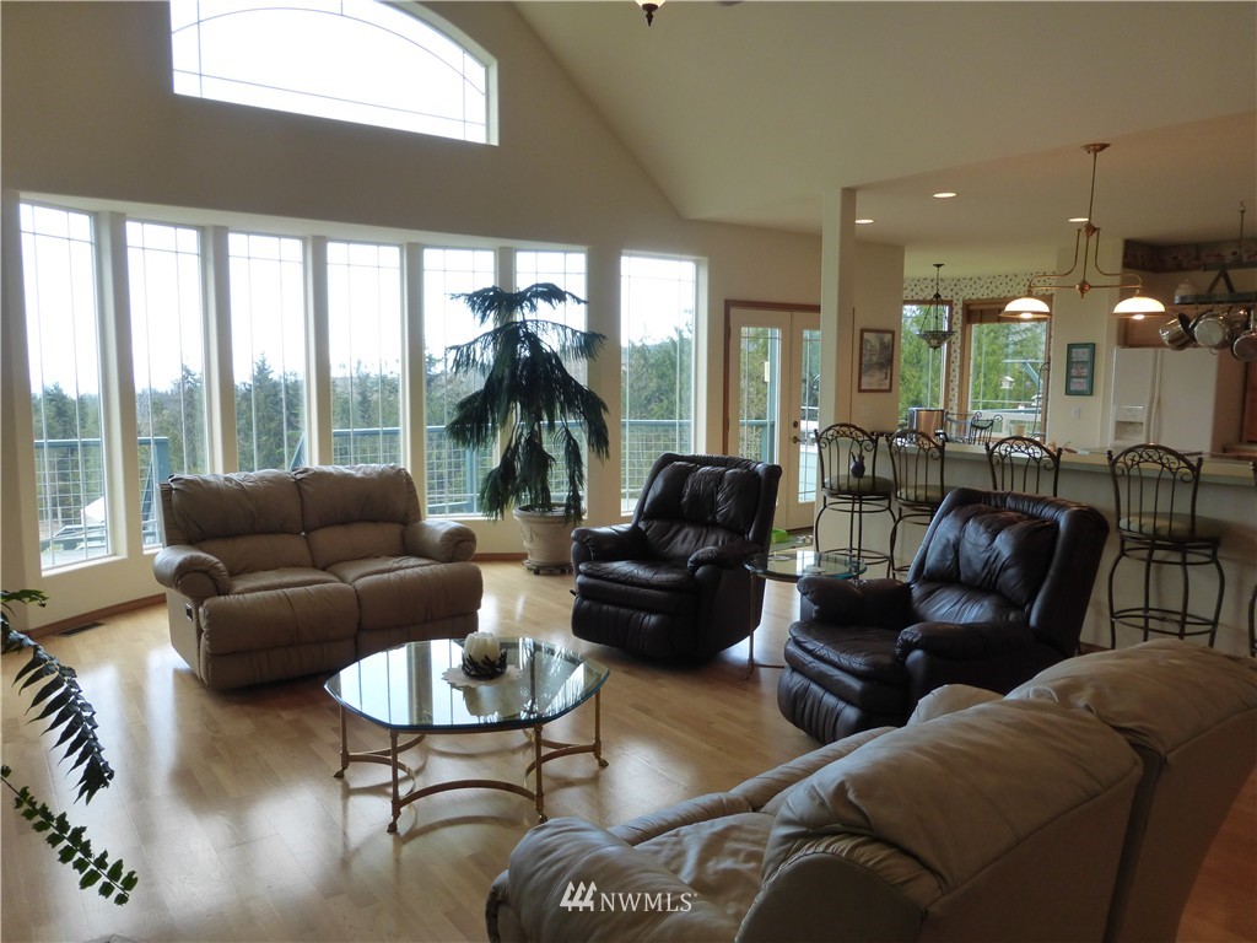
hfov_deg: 69.4
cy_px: 472
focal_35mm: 25
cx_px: 628
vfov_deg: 54.9
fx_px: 908
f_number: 3.3
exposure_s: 1/80
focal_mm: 4.3
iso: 160
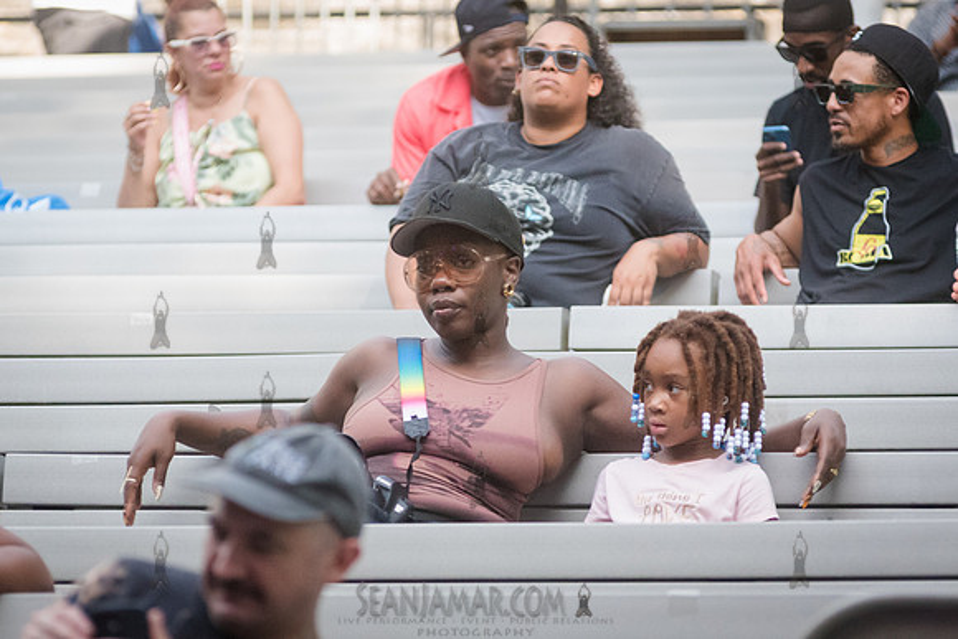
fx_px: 8218
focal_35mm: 309
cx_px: 536
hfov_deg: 6.7
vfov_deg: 4.5
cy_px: 372
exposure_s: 1/4000
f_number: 4.5
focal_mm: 200
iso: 4000
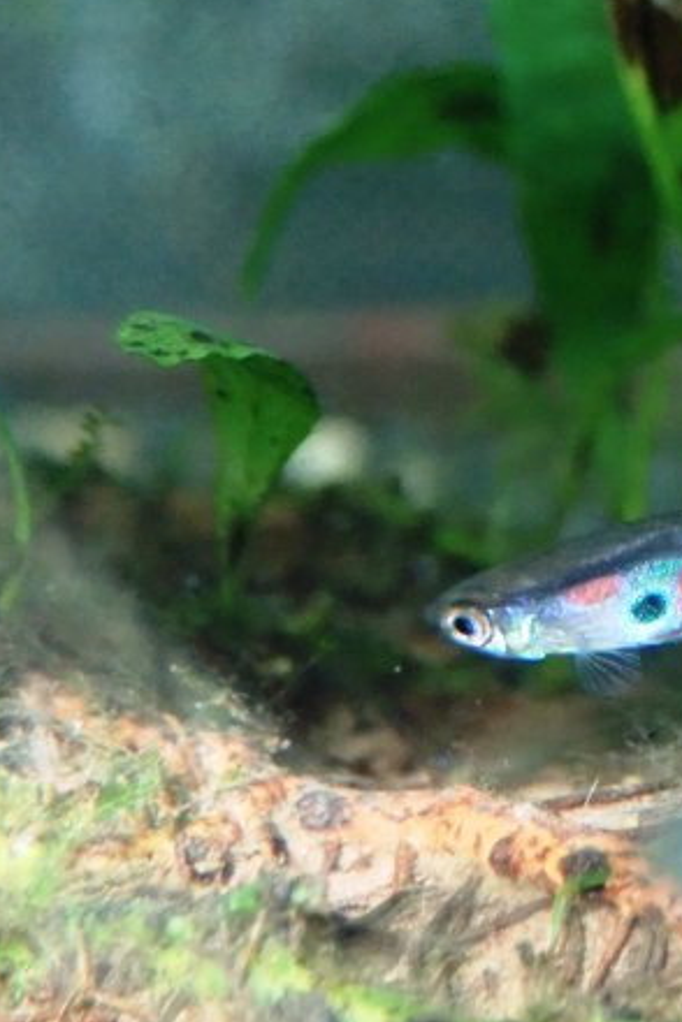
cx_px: 805
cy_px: 545
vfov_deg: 26.6
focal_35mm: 76
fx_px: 2159
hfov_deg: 17.2
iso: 1250
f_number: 9
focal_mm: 7.86
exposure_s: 1/40
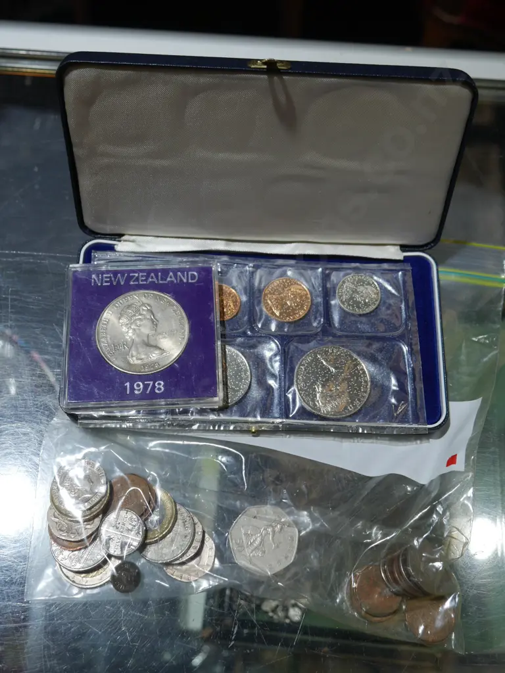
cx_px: 252
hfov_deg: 36.0
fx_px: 778
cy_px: 336
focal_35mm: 40
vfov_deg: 46.8
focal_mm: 20
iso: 200
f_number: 4.4
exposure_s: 1/80
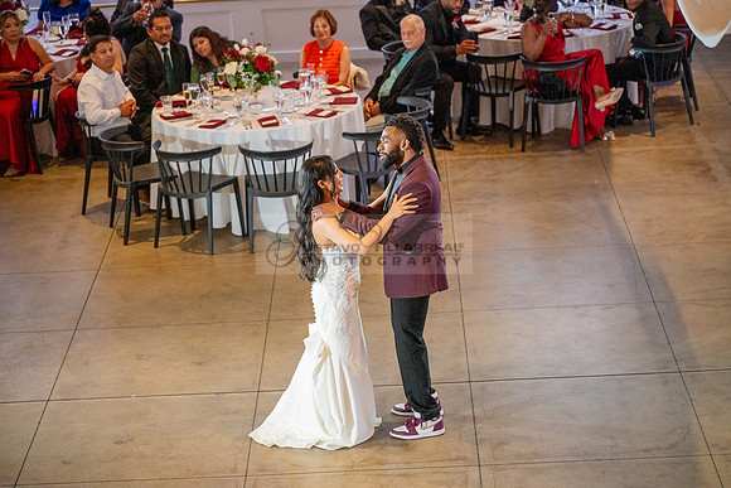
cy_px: 244
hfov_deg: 20.0
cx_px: 366
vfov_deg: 13.4
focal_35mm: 102
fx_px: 2072
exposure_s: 1/200
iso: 3200
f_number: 4
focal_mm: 102
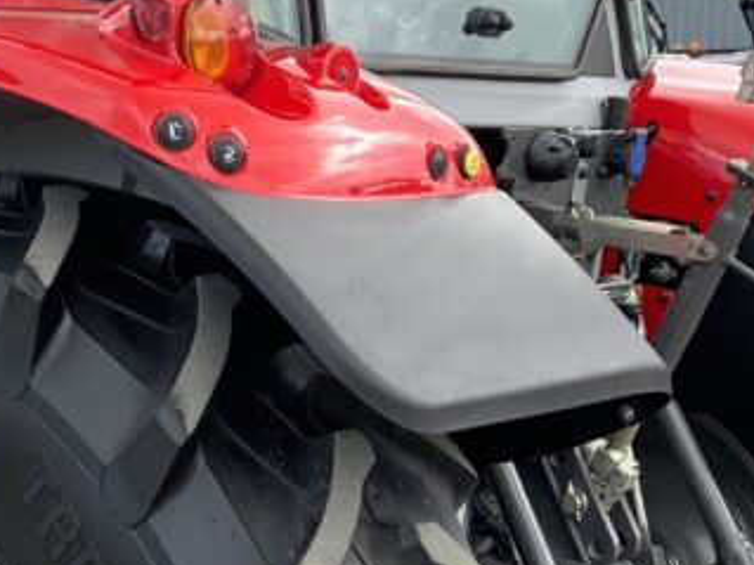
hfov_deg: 21.1
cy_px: 693
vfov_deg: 15.3
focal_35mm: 93
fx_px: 2025
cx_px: 421
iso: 16
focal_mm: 3
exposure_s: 1/191
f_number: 1.8
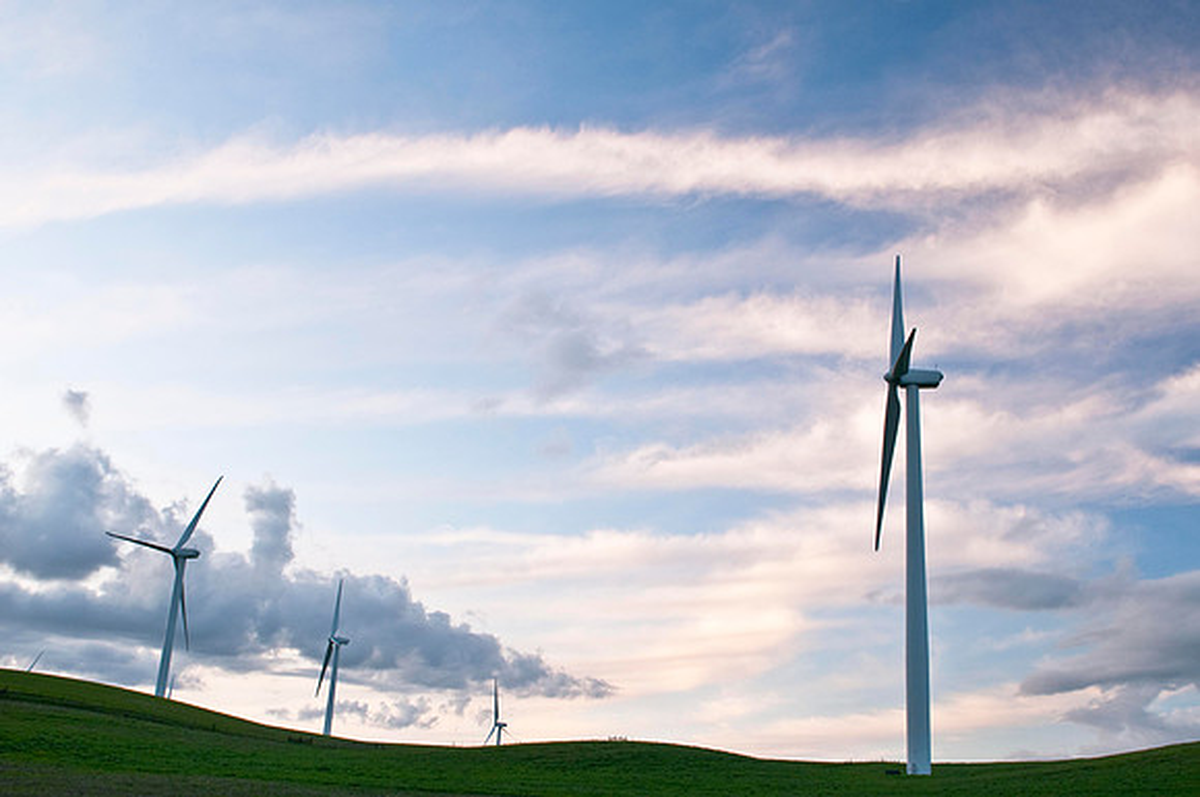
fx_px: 1198
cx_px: 600
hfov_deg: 53.2
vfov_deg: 36.8
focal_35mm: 36
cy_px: 398
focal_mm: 24
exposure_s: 1/15
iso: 200
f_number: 8
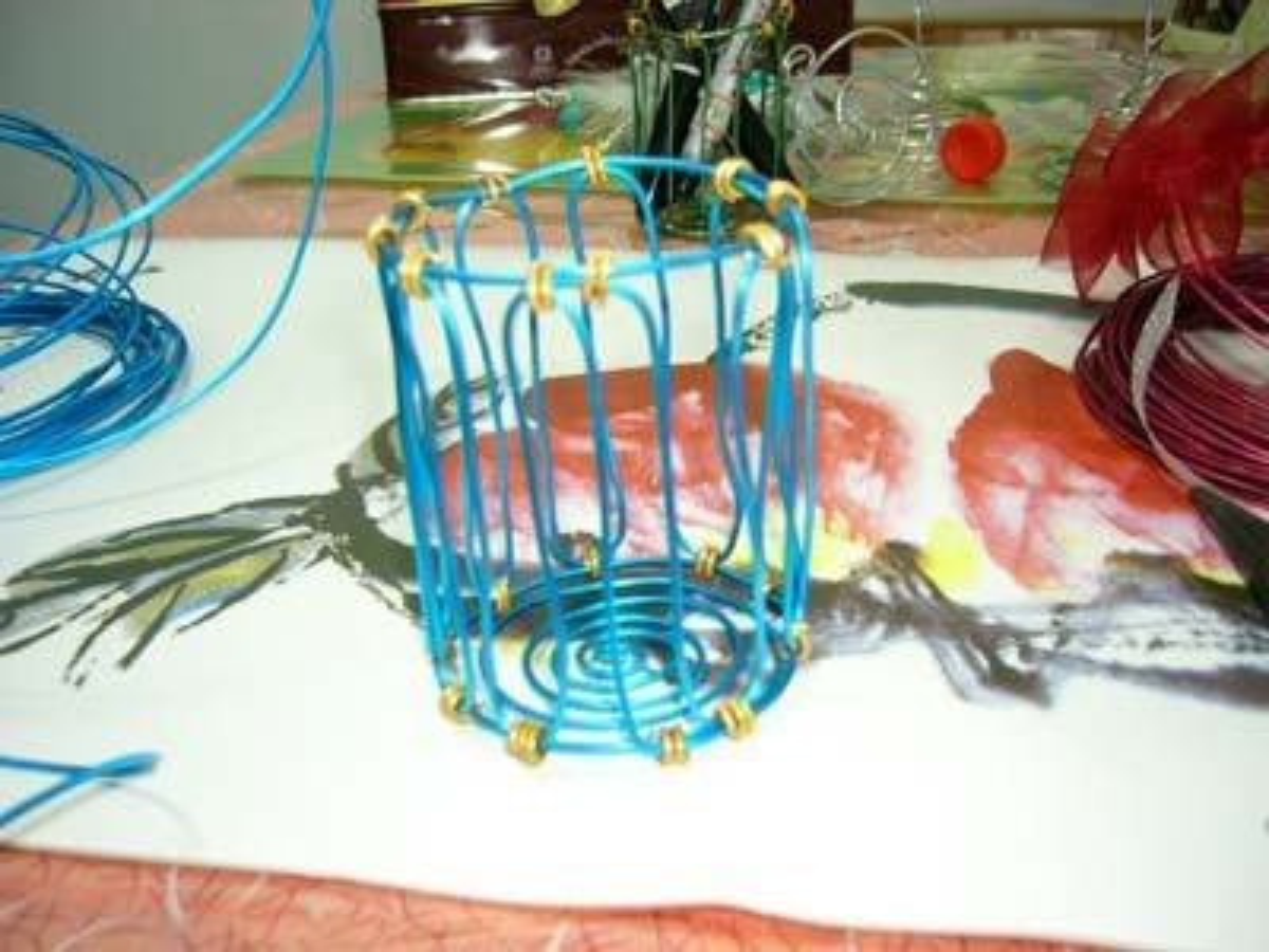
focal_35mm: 35
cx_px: 634
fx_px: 1283
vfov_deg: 40.7
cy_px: 476
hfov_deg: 52.6
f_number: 2.8
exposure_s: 1/8
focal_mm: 5.8
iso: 100
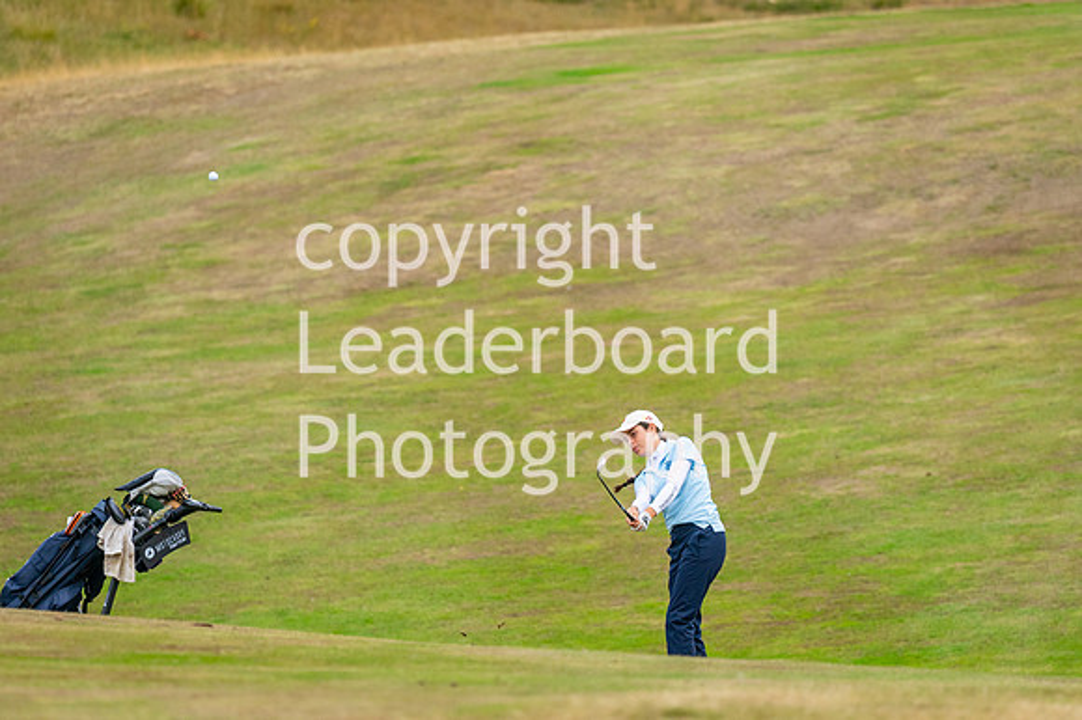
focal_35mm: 450
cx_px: 541
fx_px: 13517
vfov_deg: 3.1
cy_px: 360
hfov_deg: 4.6
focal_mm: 300
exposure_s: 1/2000
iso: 400
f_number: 4.5
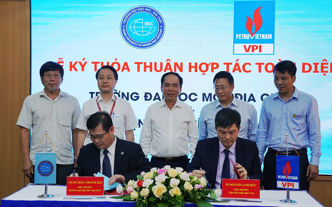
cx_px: 167
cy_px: 104
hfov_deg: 33.5
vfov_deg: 21.3
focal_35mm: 61
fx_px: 552
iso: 800
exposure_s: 1/160
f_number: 4
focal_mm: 59
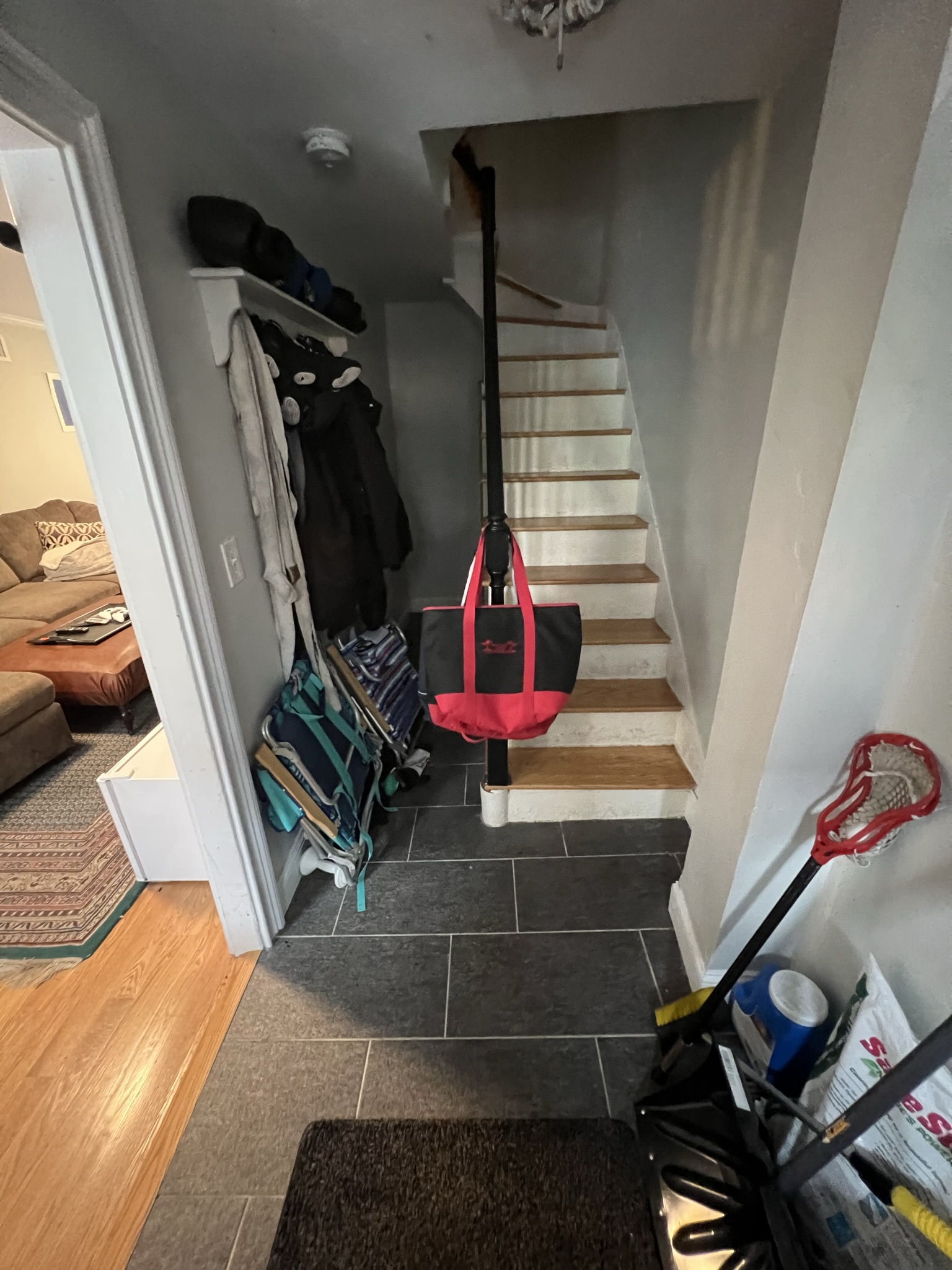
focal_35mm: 13
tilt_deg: -21.2
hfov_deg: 89.9
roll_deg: +2.3
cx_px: 476
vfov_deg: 106.2
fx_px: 477
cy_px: 635
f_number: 1.8
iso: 1000
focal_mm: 1.57
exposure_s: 1/30
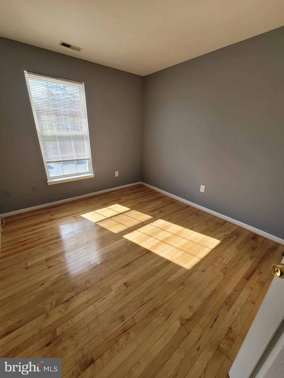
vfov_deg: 106.2
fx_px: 142
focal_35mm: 13
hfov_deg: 89.9
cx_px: 142
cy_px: 189
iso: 50
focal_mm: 2.2
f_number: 2.2
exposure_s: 1/215
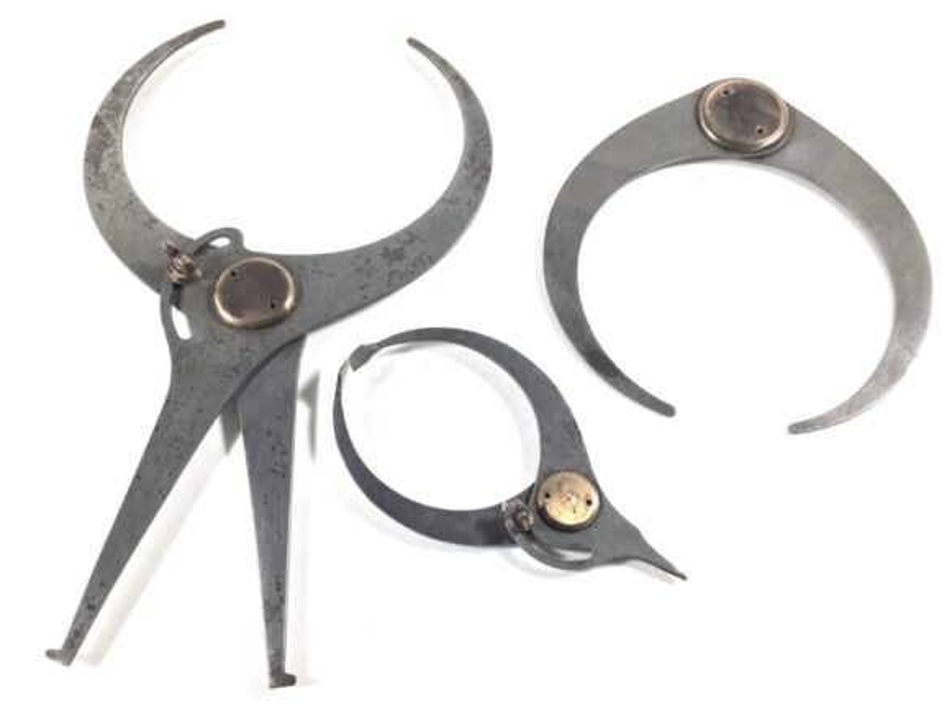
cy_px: 362
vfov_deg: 44.2
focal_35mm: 32
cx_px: 462
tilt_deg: -66.1
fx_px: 880
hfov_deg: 56.8
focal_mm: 3.3
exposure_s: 1/100
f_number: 2.4
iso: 50
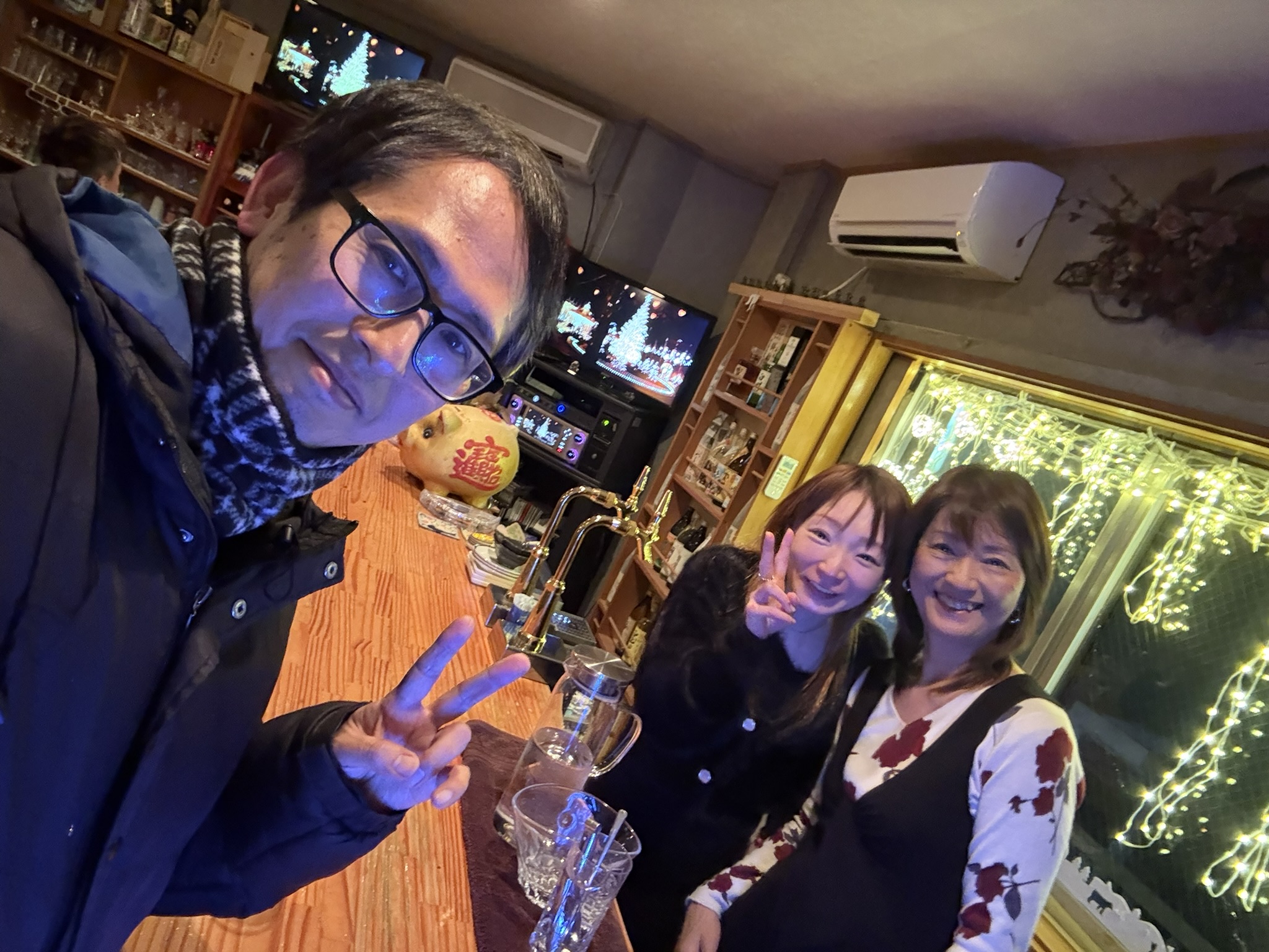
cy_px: 476
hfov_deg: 73.9
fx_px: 843
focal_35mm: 23
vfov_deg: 58.9
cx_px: 634
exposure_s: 1/15
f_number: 1.9
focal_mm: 2.69
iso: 640
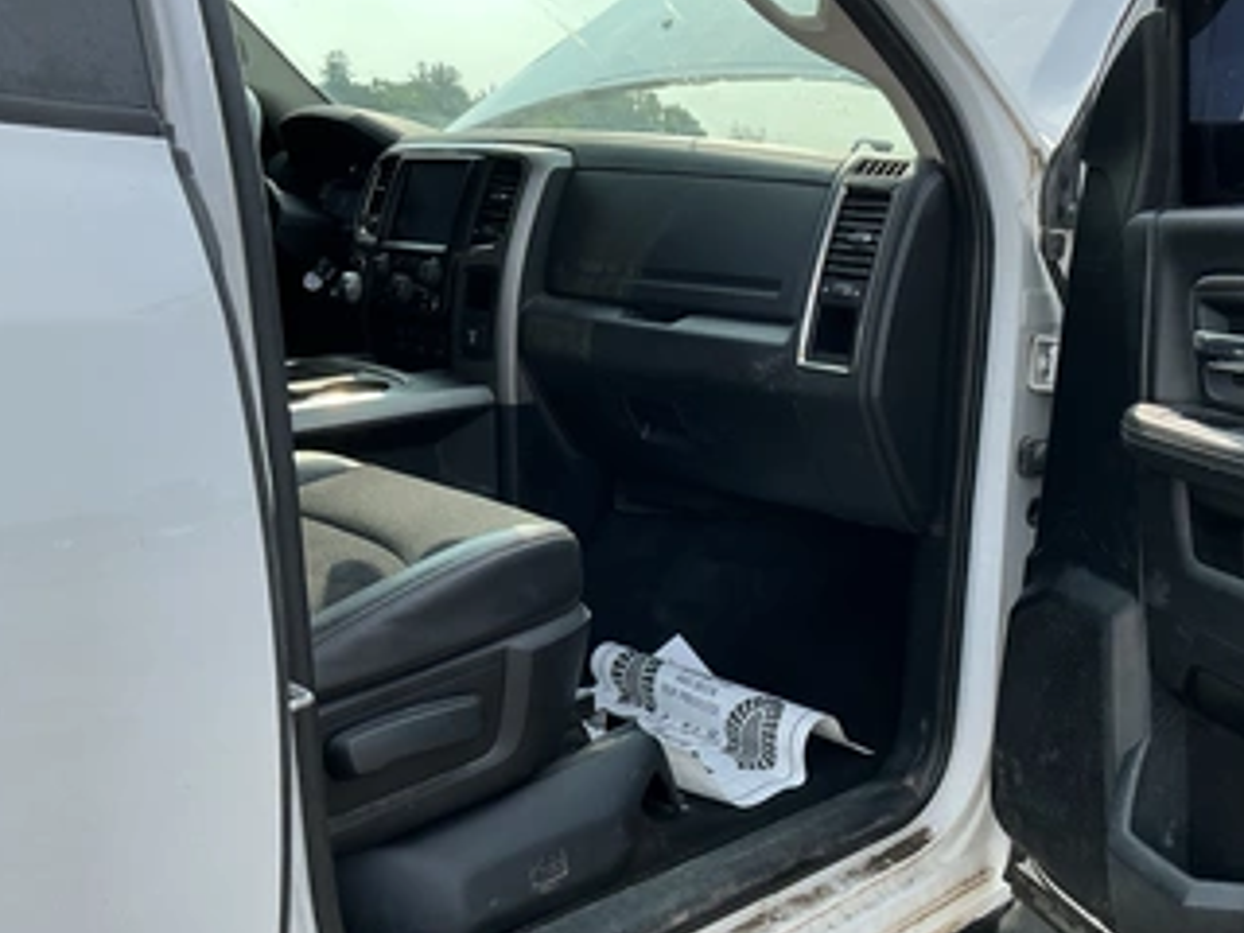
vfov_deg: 40.7
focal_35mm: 35
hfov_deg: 52.5
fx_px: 1258
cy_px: 451
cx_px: 704
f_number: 1.8
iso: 25
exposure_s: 1/469
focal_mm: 3
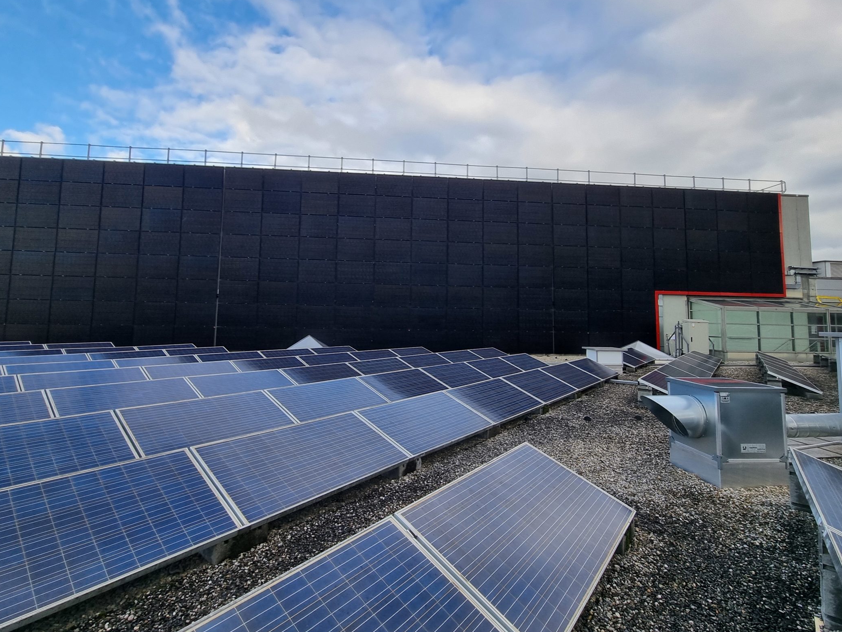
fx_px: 389
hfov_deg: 94.4
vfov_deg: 77.8
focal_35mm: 16
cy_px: 281
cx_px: 403
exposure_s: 1/492
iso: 50
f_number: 2.2
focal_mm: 2.2
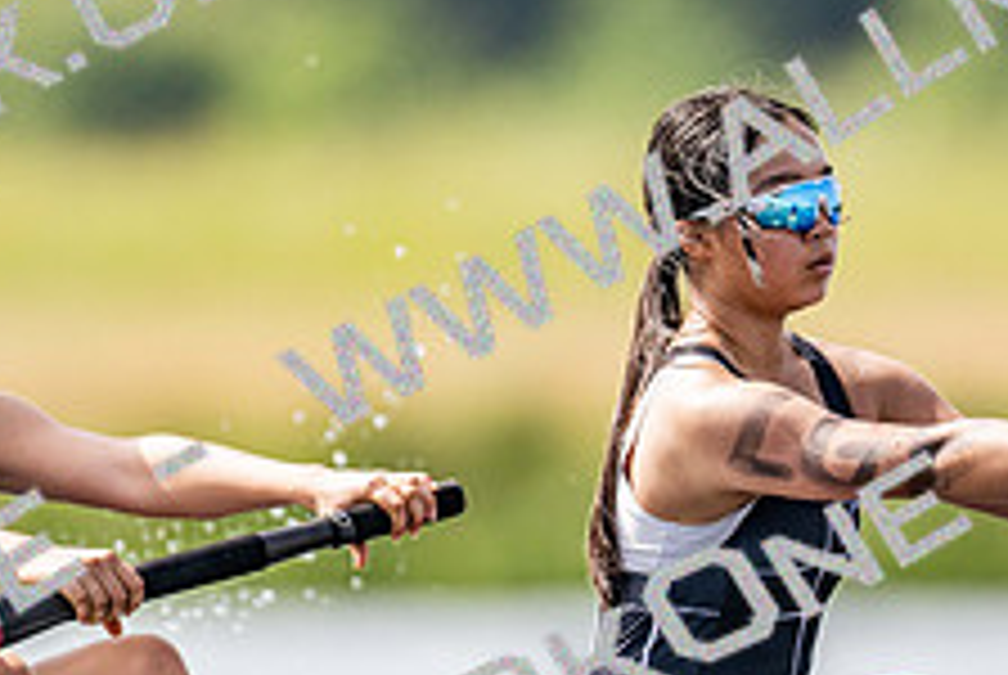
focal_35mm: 1551
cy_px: 439
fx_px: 43484
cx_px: 837
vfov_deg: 0.9
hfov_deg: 1.3
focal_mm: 600
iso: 220
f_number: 4
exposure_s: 1/2500
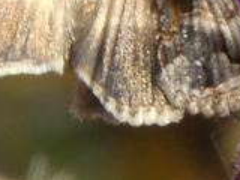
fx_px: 6406
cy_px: -208
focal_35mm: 924
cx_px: 320
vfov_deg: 1.6
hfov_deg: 2.1
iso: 100
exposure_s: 1/80
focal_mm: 30.9
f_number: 5.5
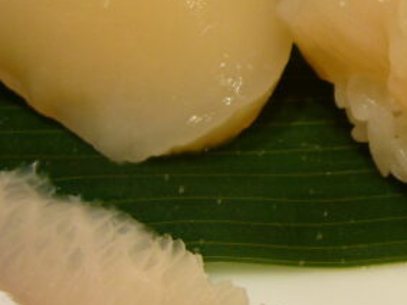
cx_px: 449
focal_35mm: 95
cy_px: 94
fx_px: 1116
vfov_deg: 15.5
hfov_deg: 19.8
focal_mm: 5.8
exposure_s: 1/40
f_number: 2.8
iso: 100
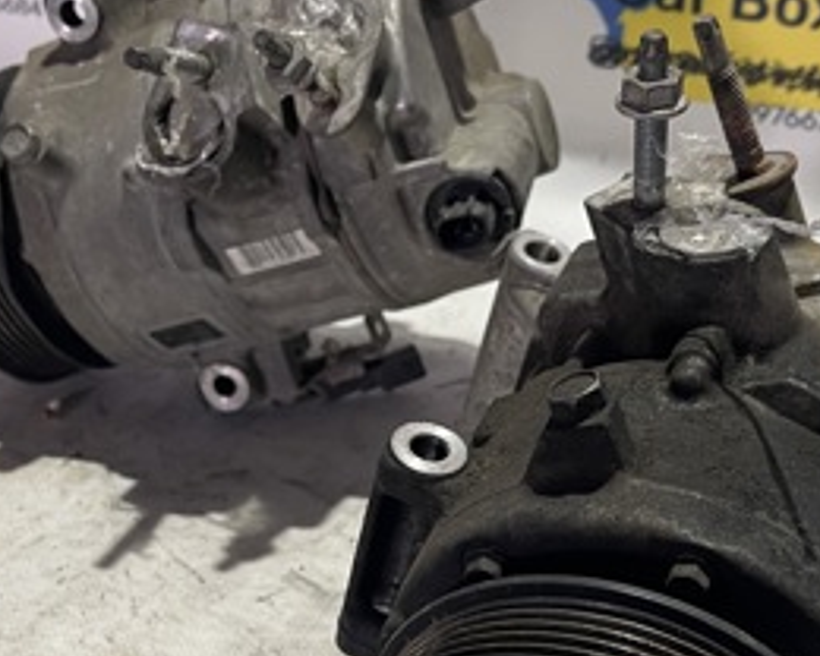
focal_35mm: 60
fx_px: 1456
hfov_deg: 31.4
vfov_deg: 25.0
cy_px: 519
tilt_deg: -35.0
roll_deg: -1.5
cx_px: 457
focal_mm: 5.1
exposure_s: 1/50
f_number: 1.6
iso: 100
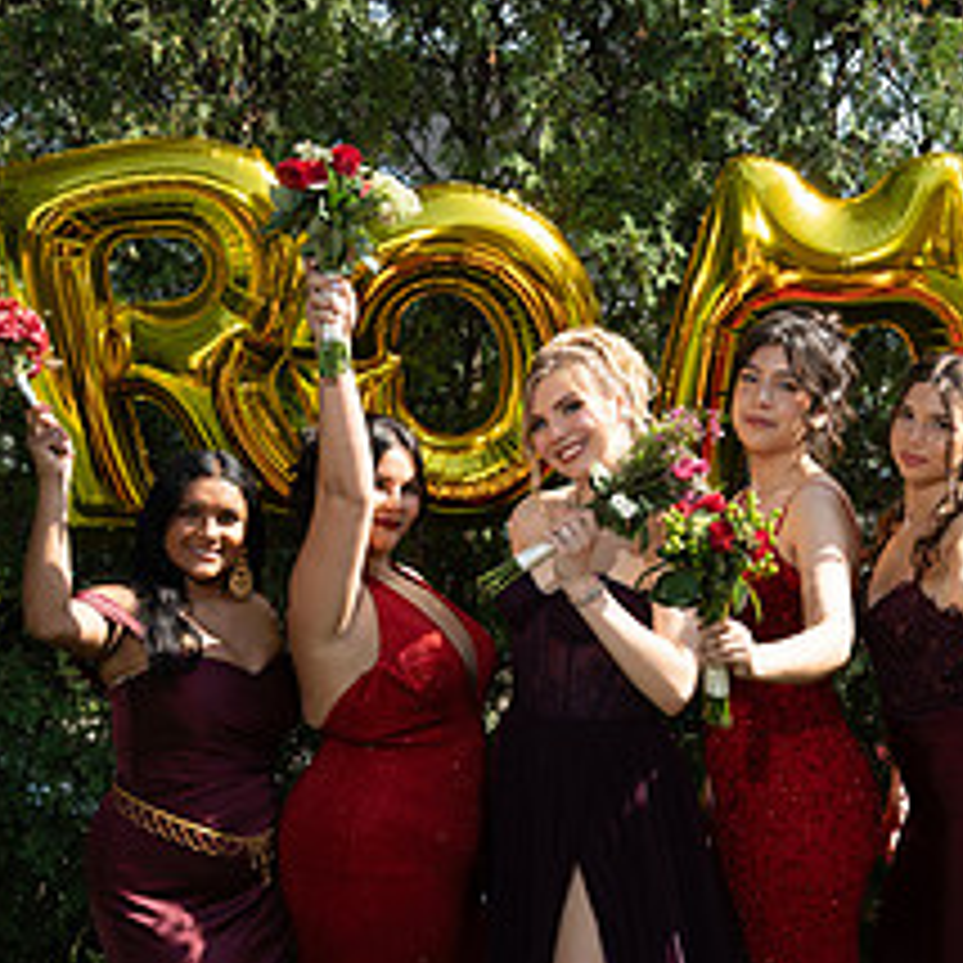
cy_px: 572
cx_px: 612
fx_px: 2361
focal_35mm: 75
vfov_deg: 23.0
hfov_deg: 23.0
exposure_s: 1/250
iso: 100
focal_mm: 42
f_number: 5
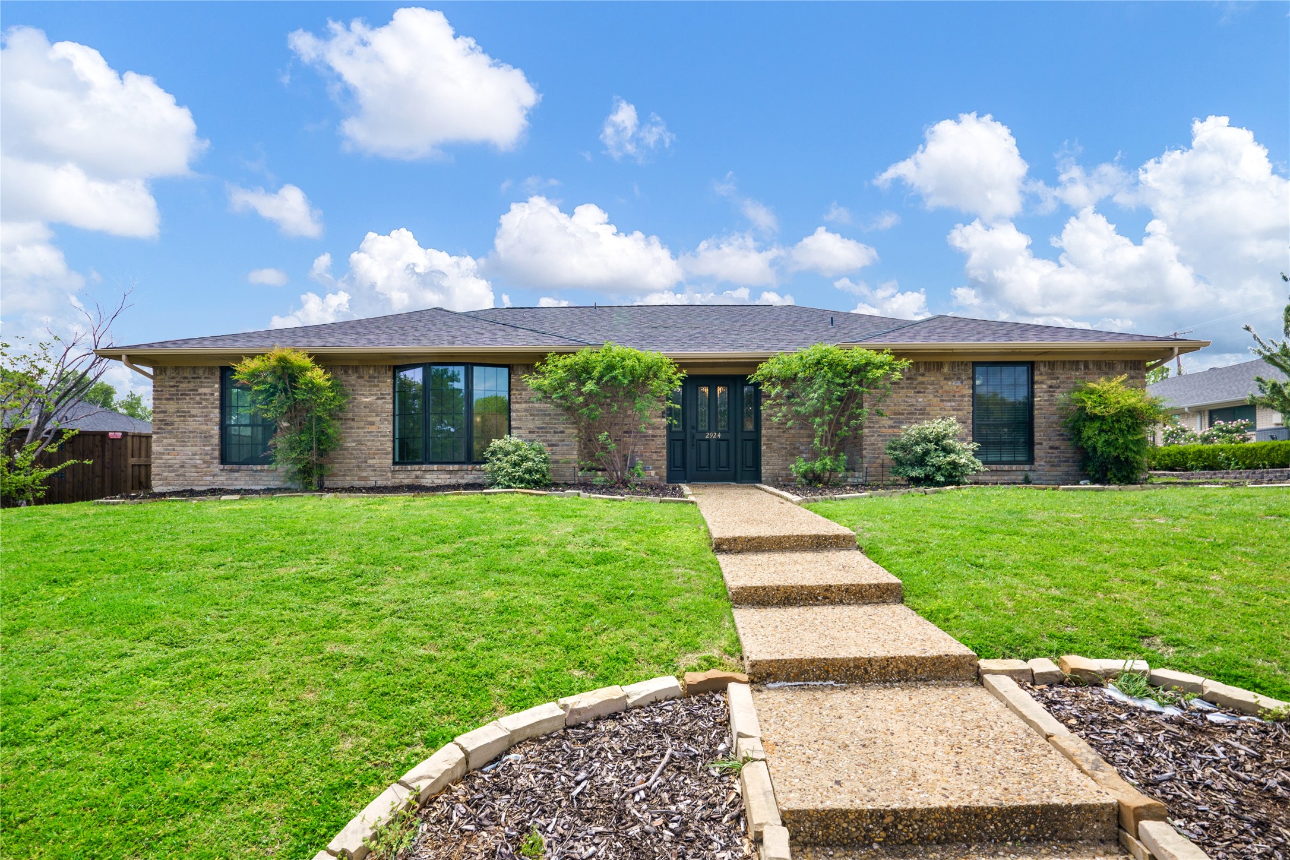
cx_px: 645
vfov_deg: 73.7
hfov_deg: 96.7
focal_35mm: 16
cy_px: 430
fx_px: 573
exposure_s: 1/40
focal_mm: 16
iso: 125
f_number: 13
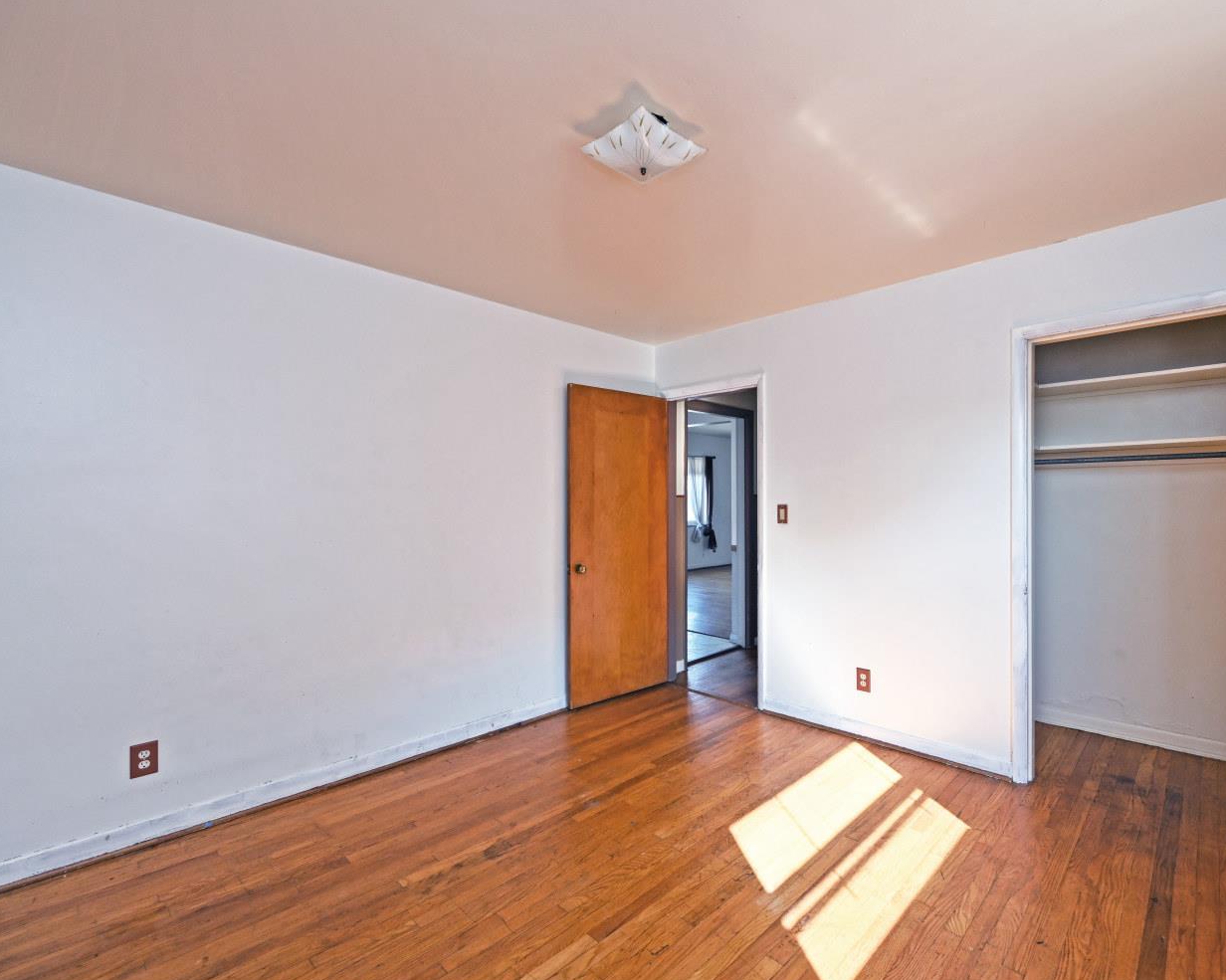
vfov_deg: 80.4
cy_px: 495
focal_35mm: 16
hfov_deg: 92.8
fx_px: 580
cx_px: 677
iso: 200
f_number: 5
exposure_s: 1/100
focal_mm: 14
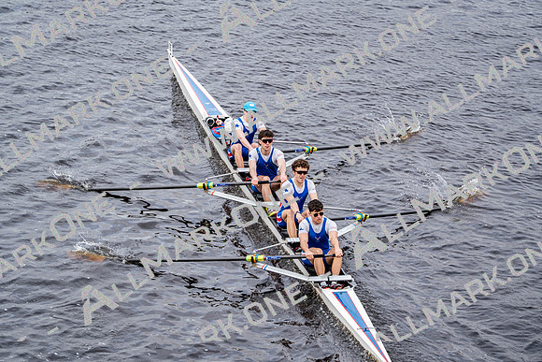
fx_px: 3012
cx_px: 271
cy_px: 181
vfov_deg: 6.9
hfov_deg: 10.3
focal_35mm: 200
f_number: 2.8
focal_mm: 200
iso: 250
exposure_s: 1/2000
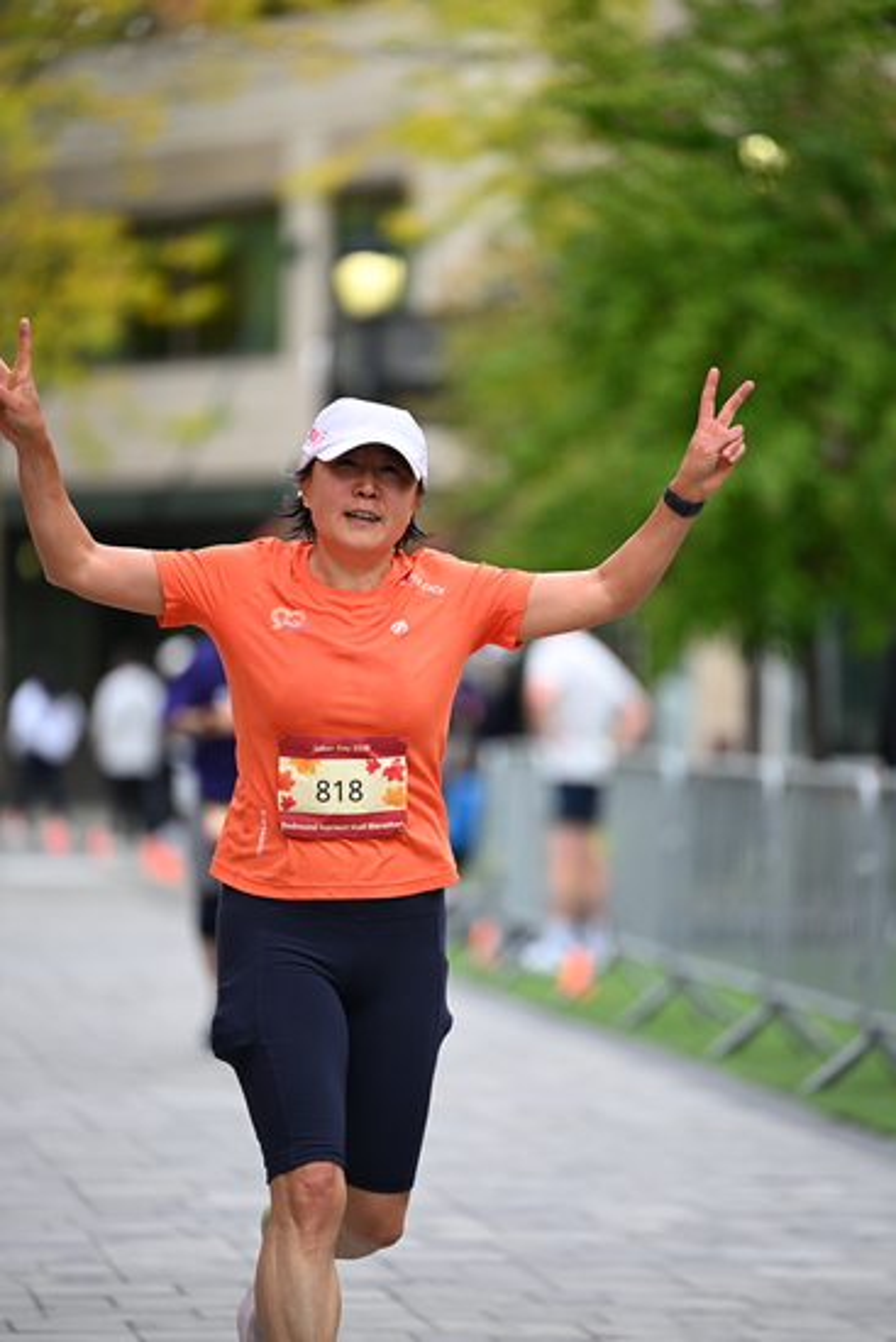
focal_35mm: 200
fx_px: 7461
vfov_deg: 10.3
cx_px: 448
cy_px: 671
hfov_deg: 6.9
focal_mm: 200
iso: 640
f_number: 2.8
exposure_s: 1/2000
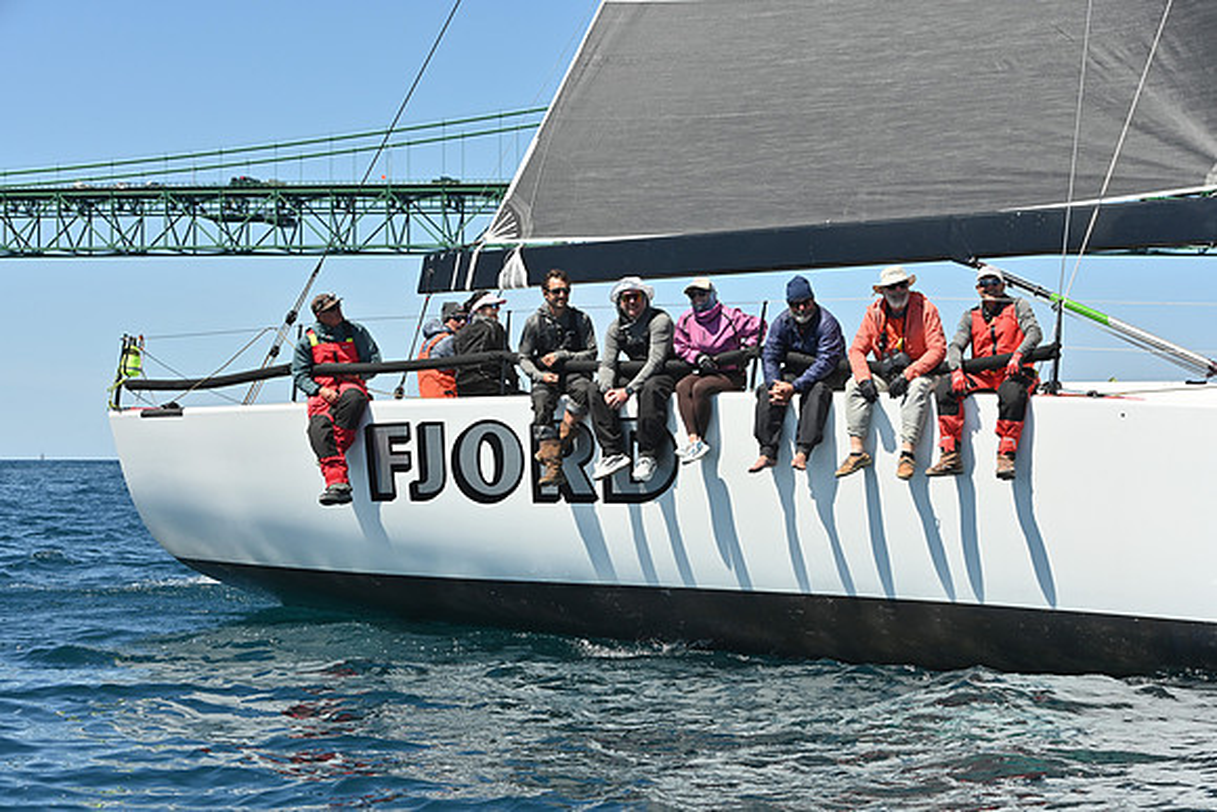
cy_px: 406
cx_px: 608
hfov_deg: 26.0
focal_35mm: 78
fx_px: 2637
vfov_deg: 17.5
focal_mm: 78
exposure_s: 1/1000
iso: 320
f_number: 9
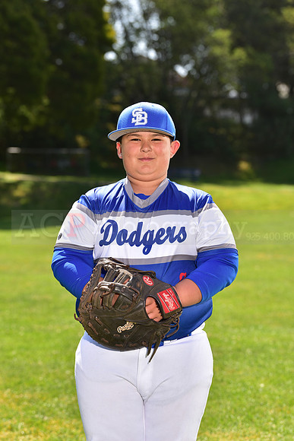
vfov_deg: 17.6
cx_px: 147
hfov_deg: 11.8
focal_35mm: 116
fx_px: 1420
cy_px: 220
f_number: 5.6
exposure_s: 1/200
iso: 80
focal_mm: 116
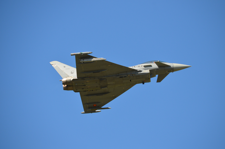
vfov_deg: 4.6
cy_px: 74
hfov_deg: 6.9
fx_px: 1871
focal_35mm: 300
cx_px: 112
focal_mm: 200
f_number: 6.3
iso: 400
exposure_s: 1/1600
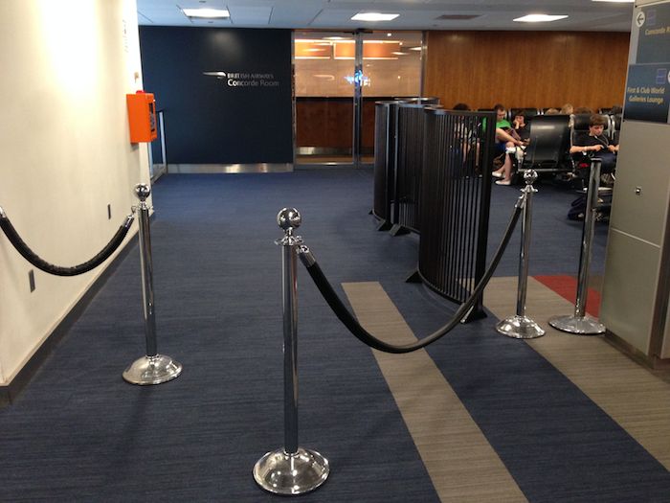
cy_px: 252
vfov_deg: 42.9
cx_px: 335
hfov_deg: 55.4
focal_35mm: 33
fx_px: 639
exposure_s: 1/20
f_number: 2.4
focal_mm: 4.12
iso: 200
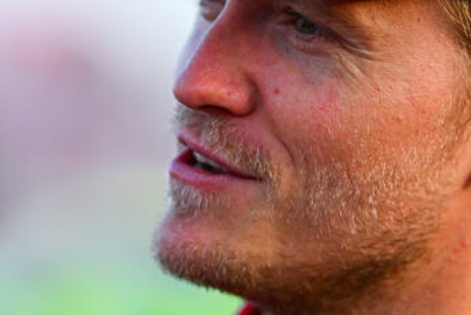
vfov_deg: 3.1
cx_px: 120
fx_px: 5863
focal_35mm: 448
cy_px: 76
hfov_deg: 4.6
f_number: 1.8
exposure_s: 1/5000
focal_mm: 135
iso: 800
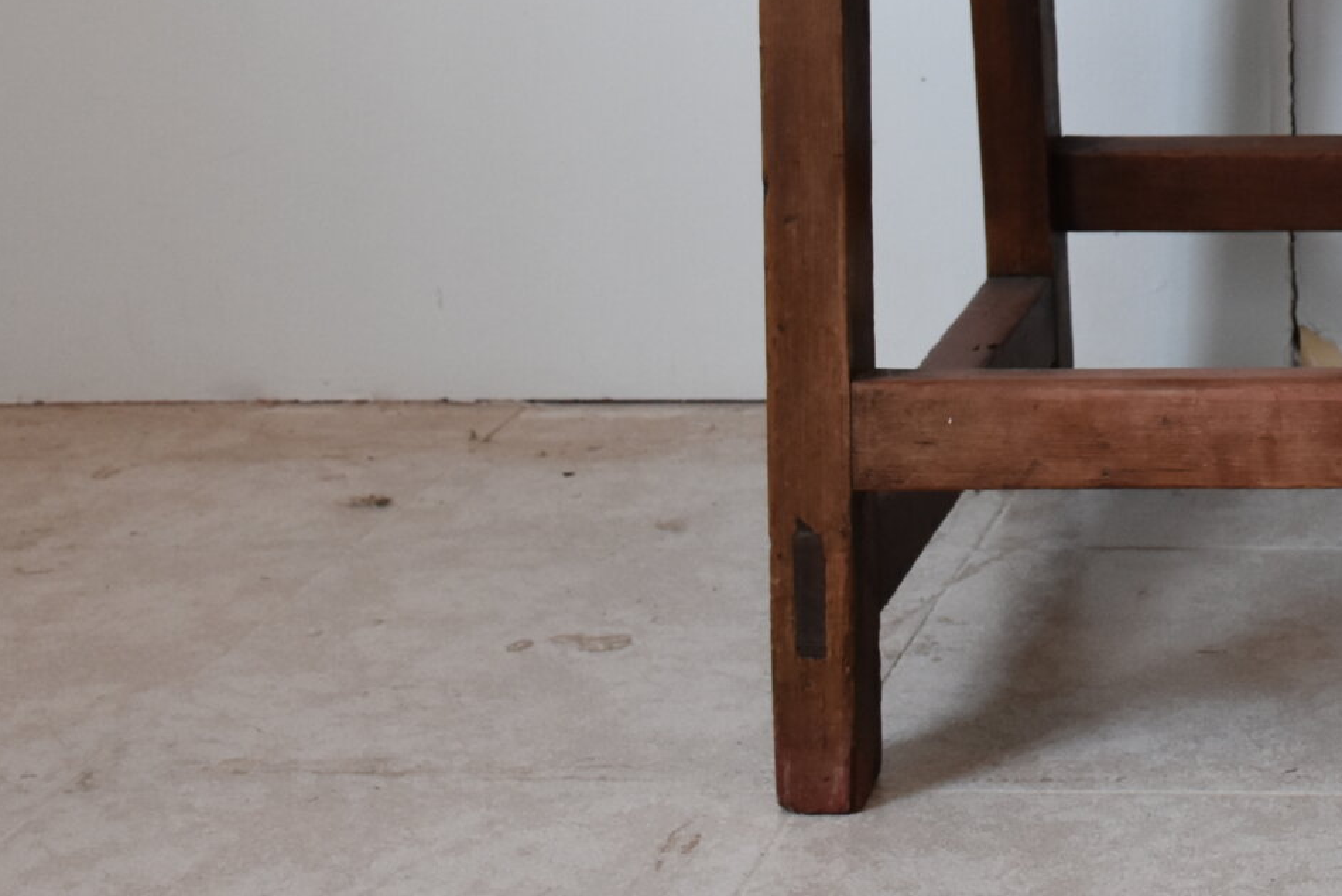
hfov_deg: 19.8
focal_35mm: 97
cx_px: 1596
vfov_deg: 13.7
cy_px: -216
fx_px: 3617
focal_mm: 24
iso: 800
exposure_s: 1/60
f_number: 4
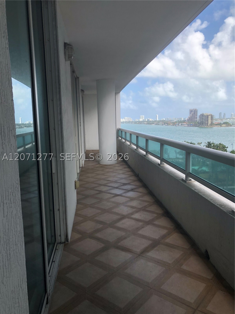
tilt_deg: -7.0
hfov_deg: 49.7
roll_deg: +0.5
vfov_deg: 63.4
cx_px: 118
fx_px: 253
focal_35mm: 28
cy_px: 157
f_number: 1.8
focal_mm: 4
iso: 20
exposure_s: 1/578
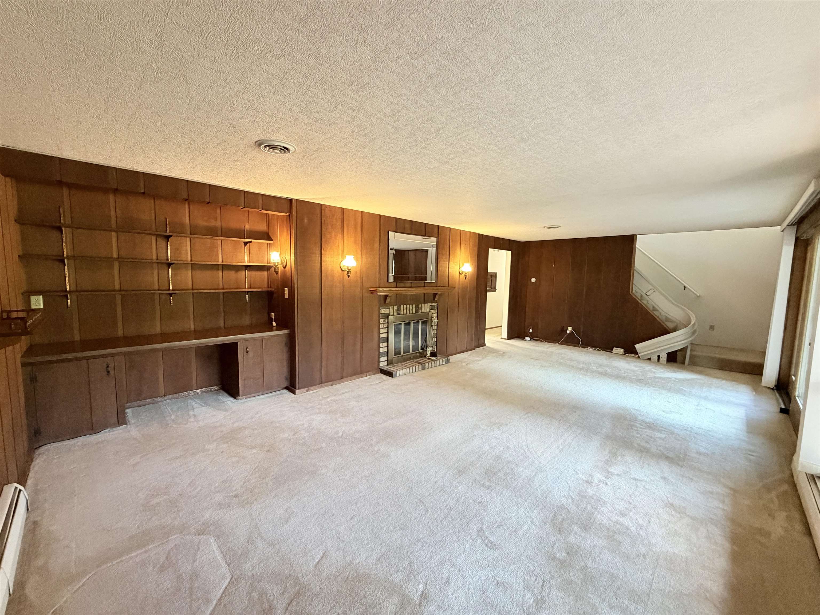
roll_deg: -0.8
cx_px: 410
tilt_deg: -5.6
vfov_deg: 85.7
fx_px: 332
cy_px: 308
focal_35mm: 14
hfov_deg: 102.1
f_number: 2.2
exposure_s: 1/60
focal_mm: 2.22
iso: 500
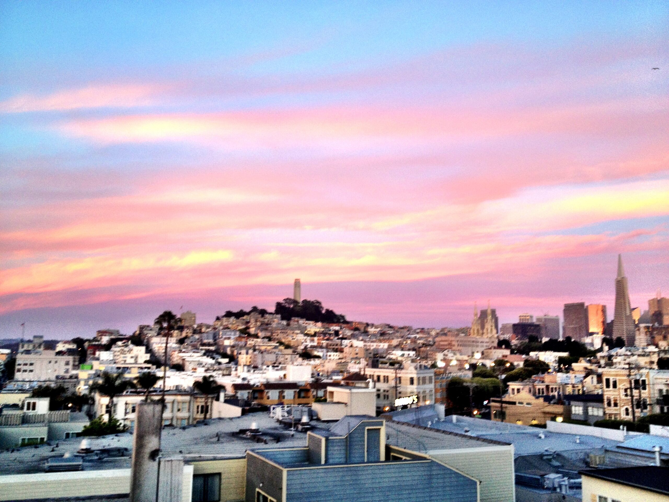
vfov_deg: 40.7
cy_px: 251
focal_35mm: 35
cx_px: 334
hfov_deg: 52.6
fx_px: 676
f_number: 2.4
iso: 80
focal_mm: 4.28
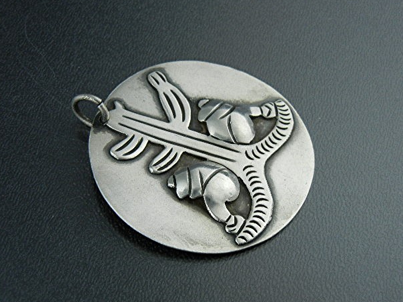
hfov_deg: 27.0
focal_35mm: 72
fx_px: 838
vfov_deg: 20.4
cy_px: 152
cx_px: 208
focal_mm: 12.2
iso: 400
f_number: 4.1
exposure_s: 1/21.2
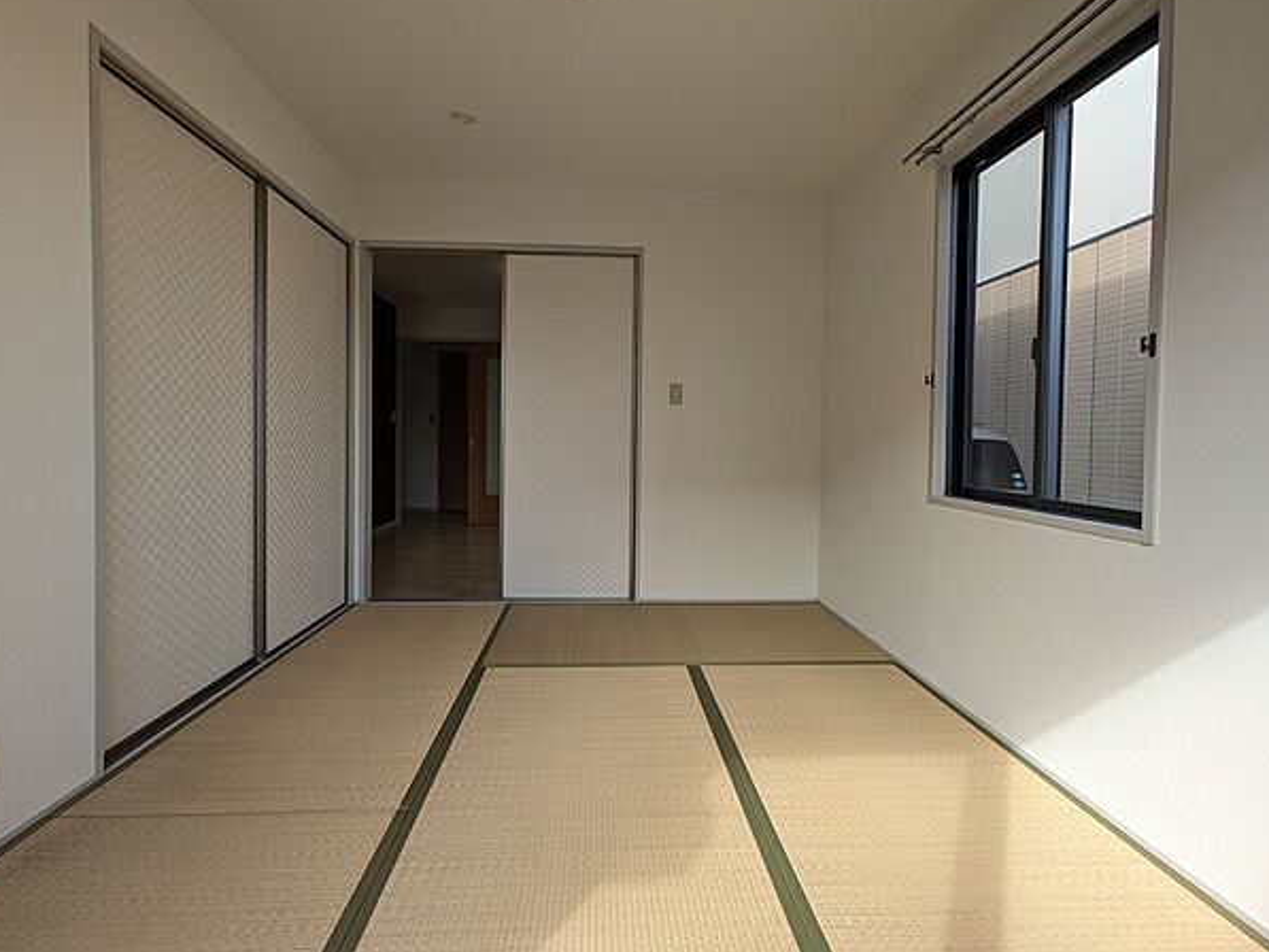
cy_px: 444
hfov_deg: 98.1
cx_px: 616
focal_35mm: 15
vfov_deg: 81.7
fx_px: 550
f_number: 2.2
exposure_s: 1/273
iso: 49
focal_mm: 1.83
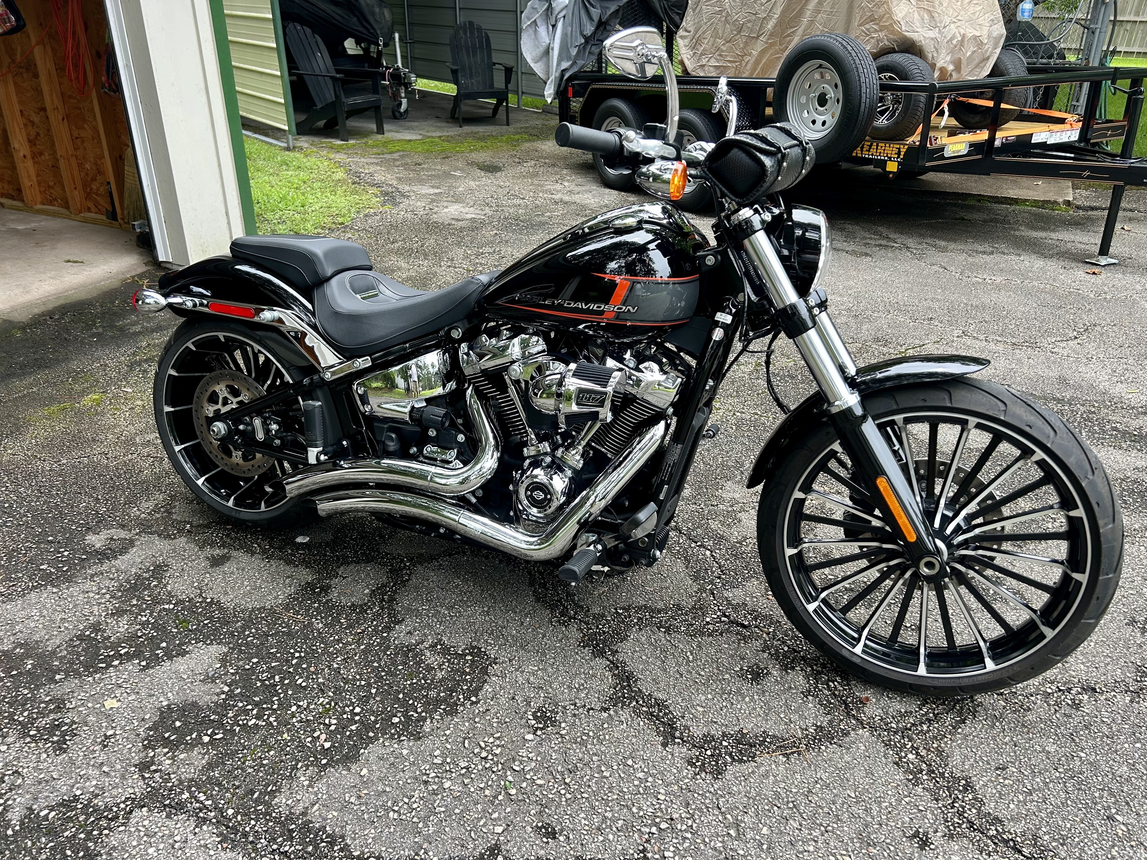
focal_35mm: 26
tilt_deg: -26.7
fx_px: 862
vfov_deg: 53.1
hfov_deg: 67.3
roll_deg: -1.5
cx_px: 574
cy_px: 430
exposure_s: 1/366
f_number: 1.5
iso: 50
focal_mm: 5.7
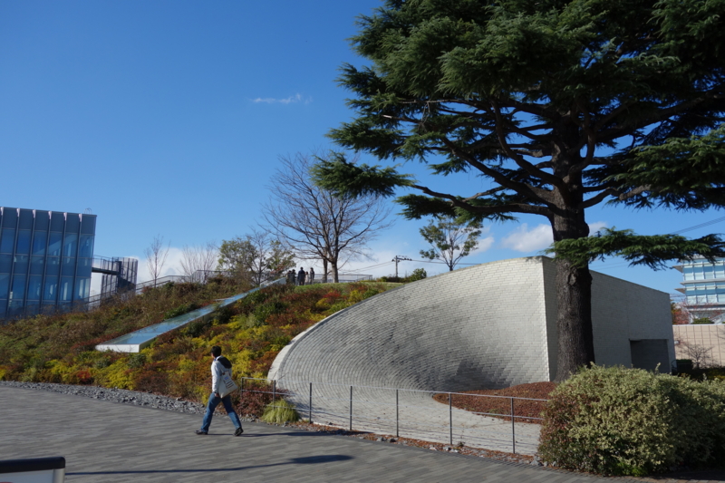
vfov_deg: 46.4
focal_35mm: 28
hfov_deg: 65.5
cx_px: 362
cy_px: 242
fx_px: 564
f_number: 5.6
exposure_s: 1/640
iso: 125
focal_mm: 10.4
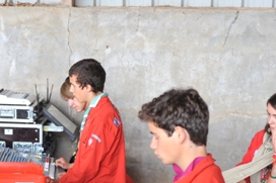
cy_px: 165
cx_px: 80
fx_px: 720
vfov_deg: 14.4
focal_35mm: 94
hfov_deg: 21.6
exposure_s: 1/200
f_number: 4
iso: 800
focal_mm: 40
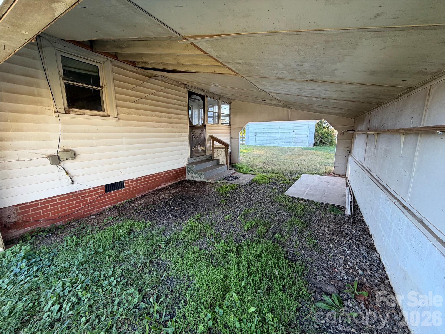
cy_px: 167
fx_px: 180
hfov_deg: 102.1
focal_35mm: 14
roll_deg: +0.3
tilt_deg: -10.1
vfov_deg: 85.7
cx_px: 222
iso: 125
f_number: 2.2
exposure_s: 1/121
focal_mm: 2.22
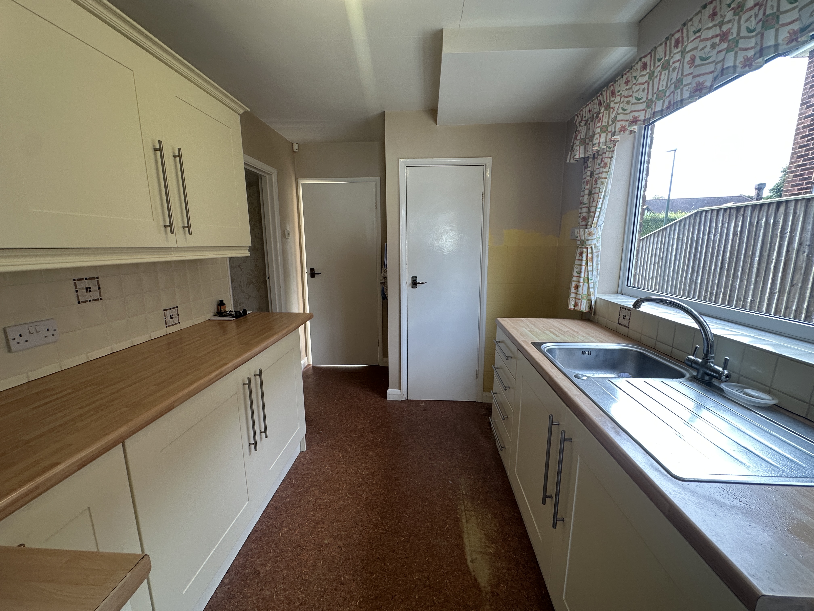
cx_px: 407
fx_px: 329
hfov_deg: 102.1
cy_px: 306
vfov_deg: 85.7
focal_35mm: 14
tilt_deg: -10.1
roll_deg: +0.3
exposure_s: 1/100
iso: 80
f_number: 2.2
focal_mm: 2.22
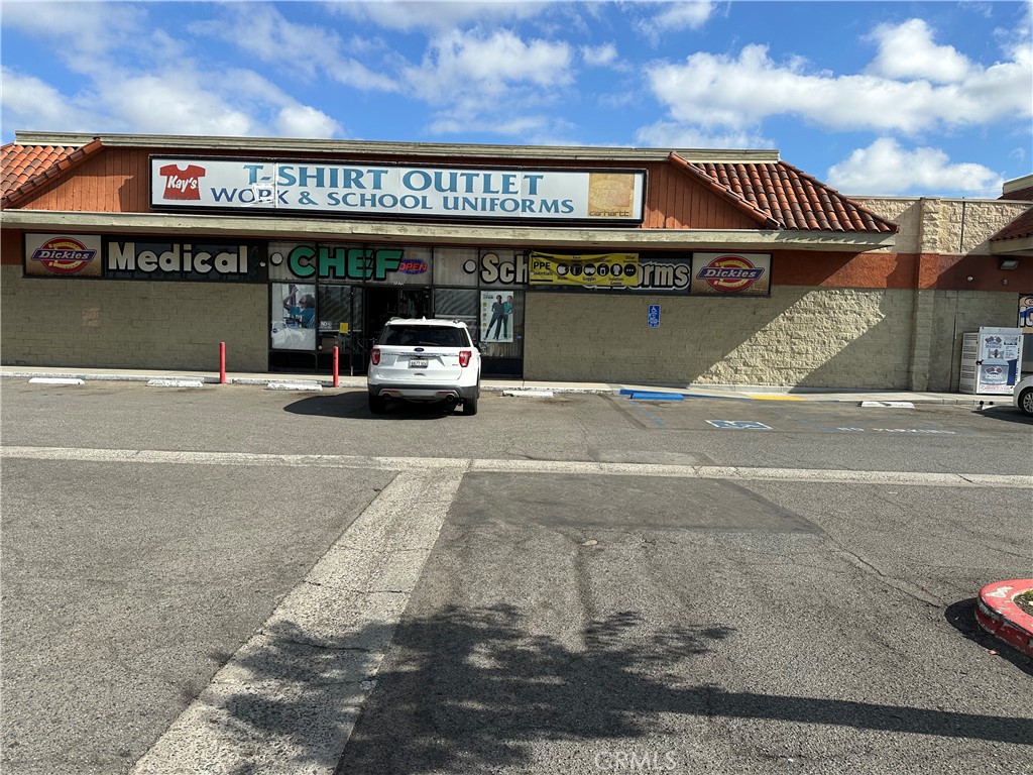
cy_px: 388
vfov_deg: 56.8
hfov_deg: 71.6
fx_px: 716
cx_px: 516
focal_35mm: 24
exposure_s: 1/5848
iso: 80
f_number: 1.78
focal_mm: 6.86
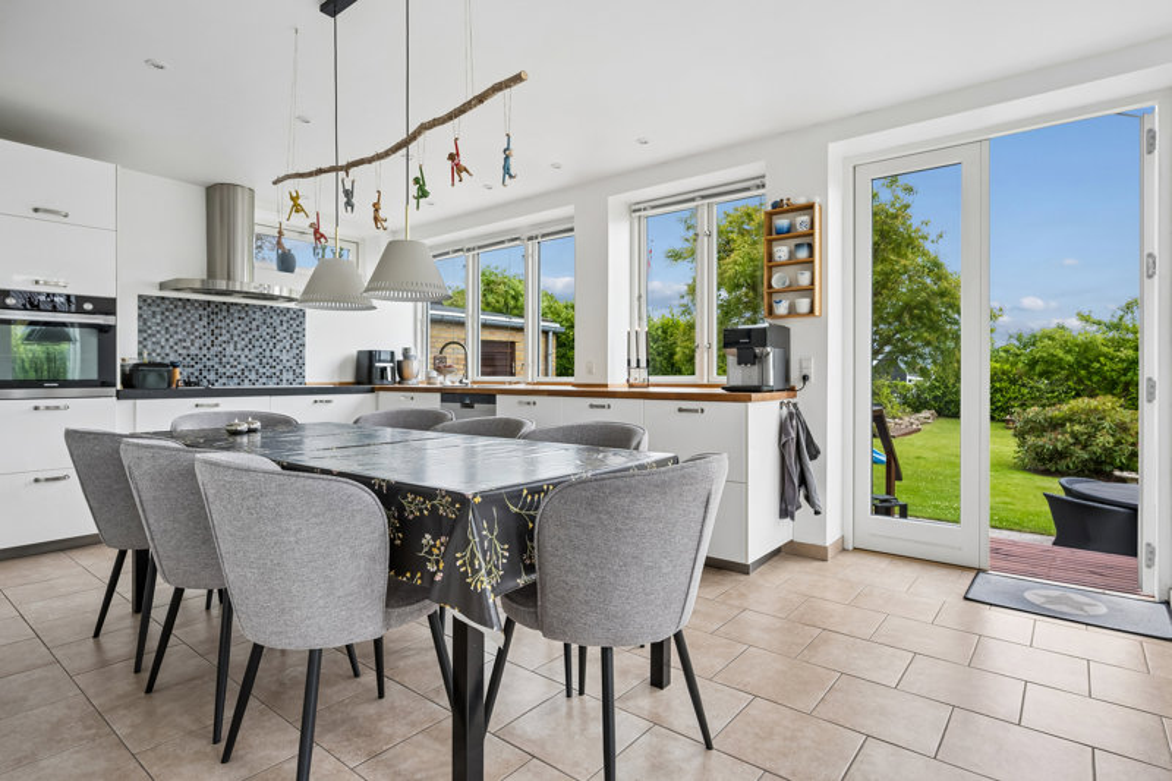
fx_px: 602
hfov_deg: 88.4
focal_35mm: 18
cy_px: 390
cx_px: 586
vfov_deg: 65.9
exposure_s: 1/160
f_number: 6.3
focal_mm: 18.5
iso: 400
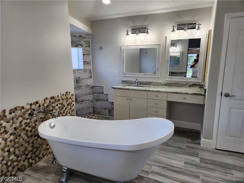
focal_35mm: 23
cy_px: 92
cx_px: 122
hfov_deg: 73.9
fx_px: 162
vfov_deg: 58.9
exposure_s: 1/120
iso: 50
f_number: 1.8
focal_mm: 5.4
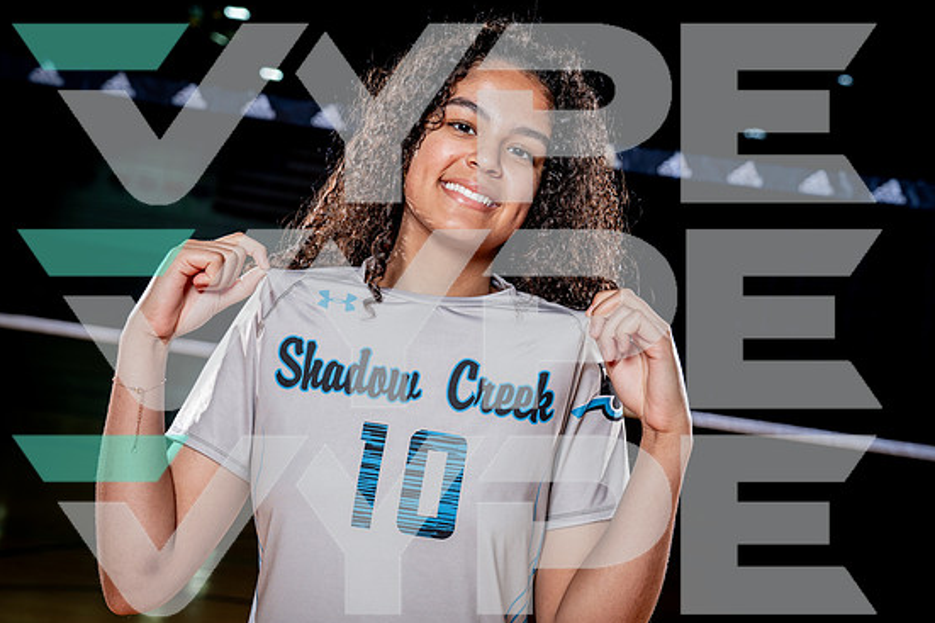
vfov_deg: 20.9
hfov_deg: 31.0
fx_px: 1688
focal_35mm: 65
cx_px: 450
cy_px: 320
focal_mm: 60
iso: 250
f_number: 5.6
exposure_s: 1/250
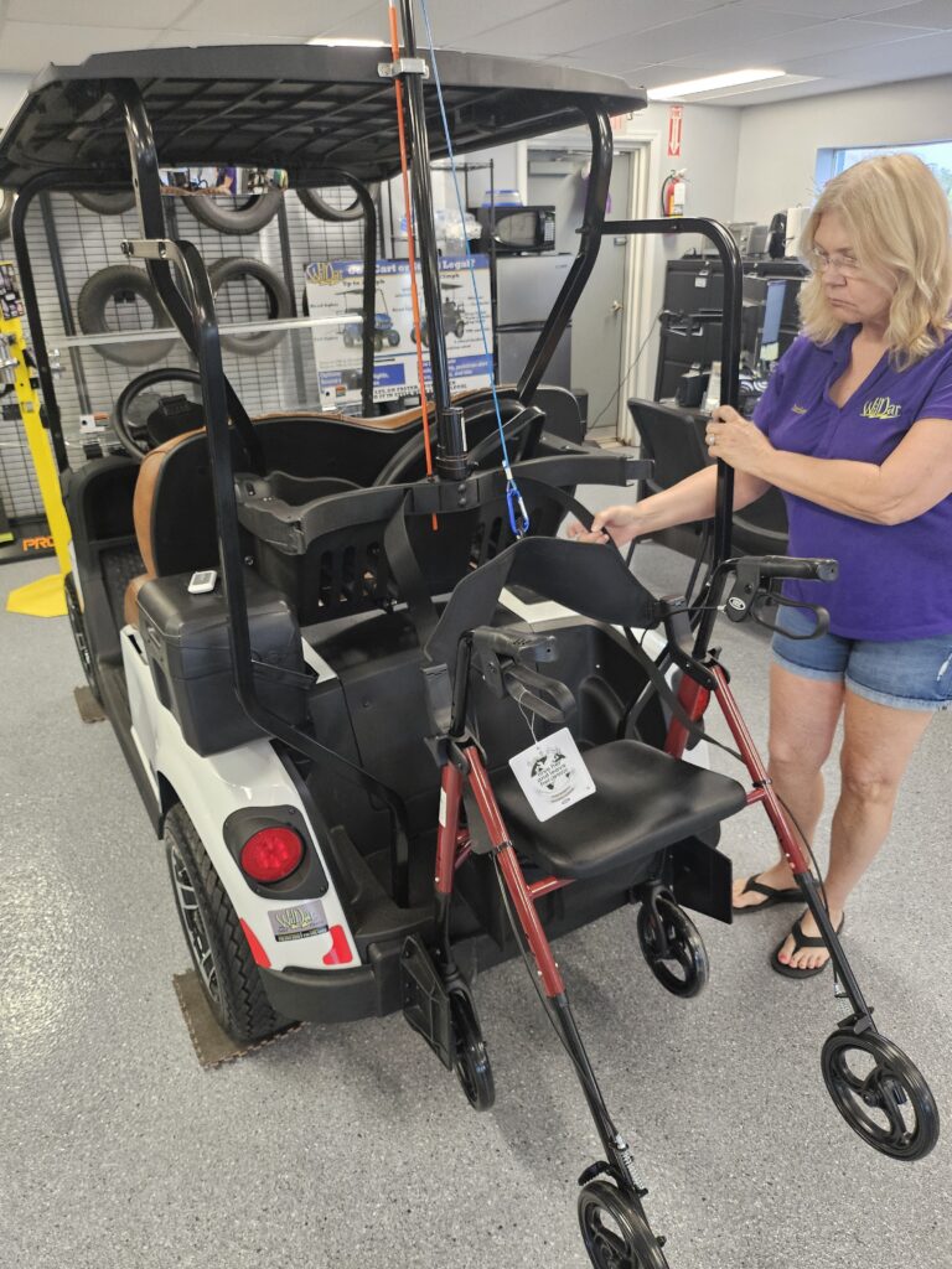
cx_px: 476
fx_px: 880
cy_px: 634
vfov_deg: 71.6
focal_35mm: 24
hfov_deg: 56.8
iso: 500
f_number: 1.8
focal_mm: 5
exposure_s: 1/120
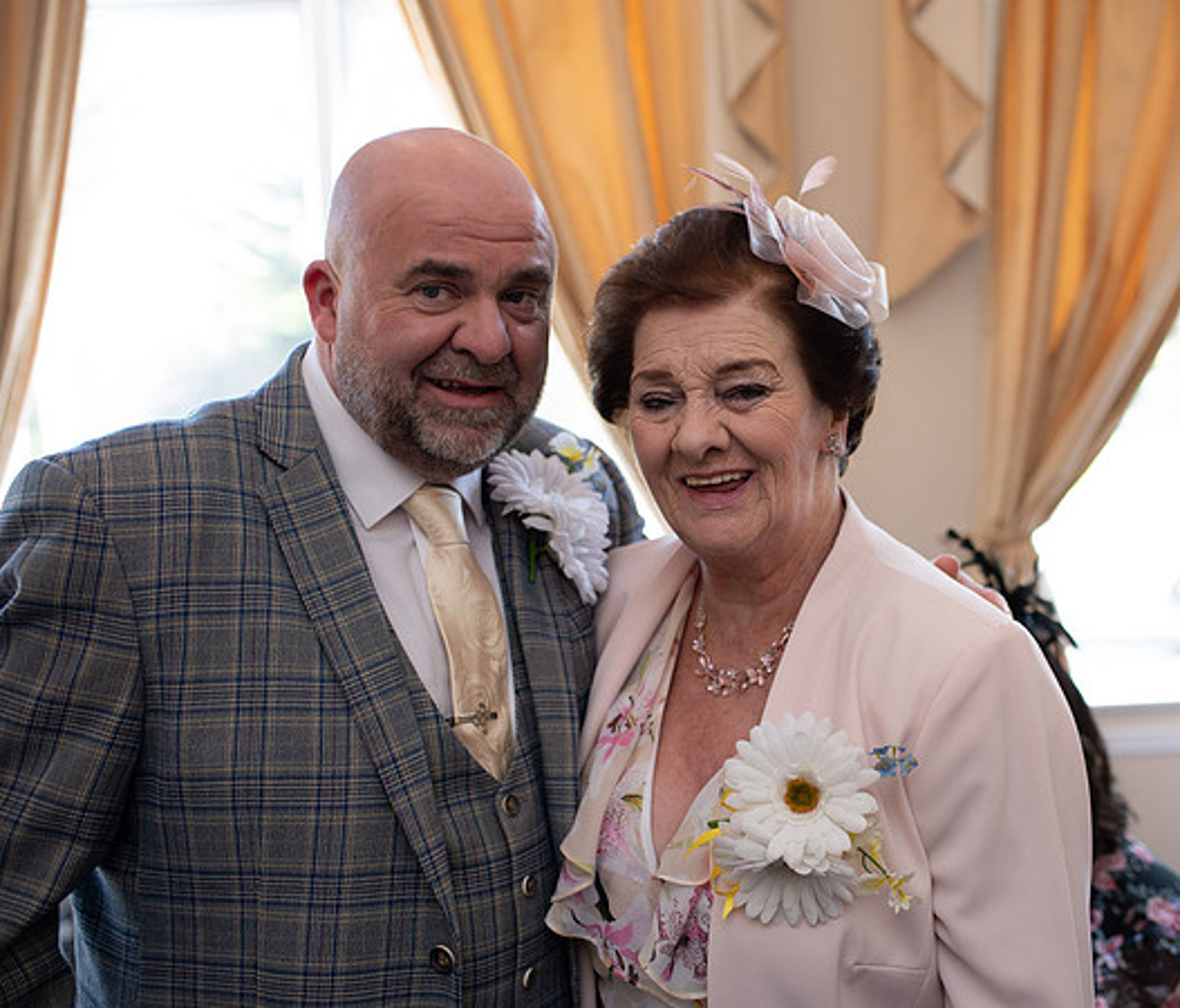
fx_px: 1471
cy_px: 504
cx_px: 753
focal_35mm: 41
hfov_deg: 43.3
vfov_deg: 37.8
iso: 400
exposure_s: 1/100
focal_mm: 35
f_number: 2.5
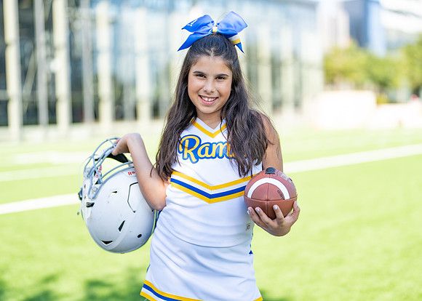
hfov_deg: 32.7
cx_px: 219
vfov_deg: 23.7
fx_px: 718
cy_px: 140
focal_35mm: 60
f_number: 1.2
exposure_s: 1/2000
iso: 100
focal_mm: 50
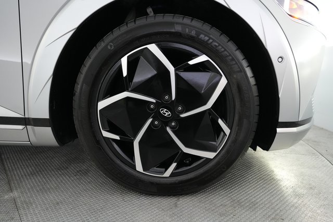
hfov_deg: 73.8
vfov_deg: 53.1
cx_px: 166
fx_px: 222
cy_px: 111
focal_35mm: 24
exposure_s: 1/160
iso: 5000
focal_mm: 24
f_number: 2.8
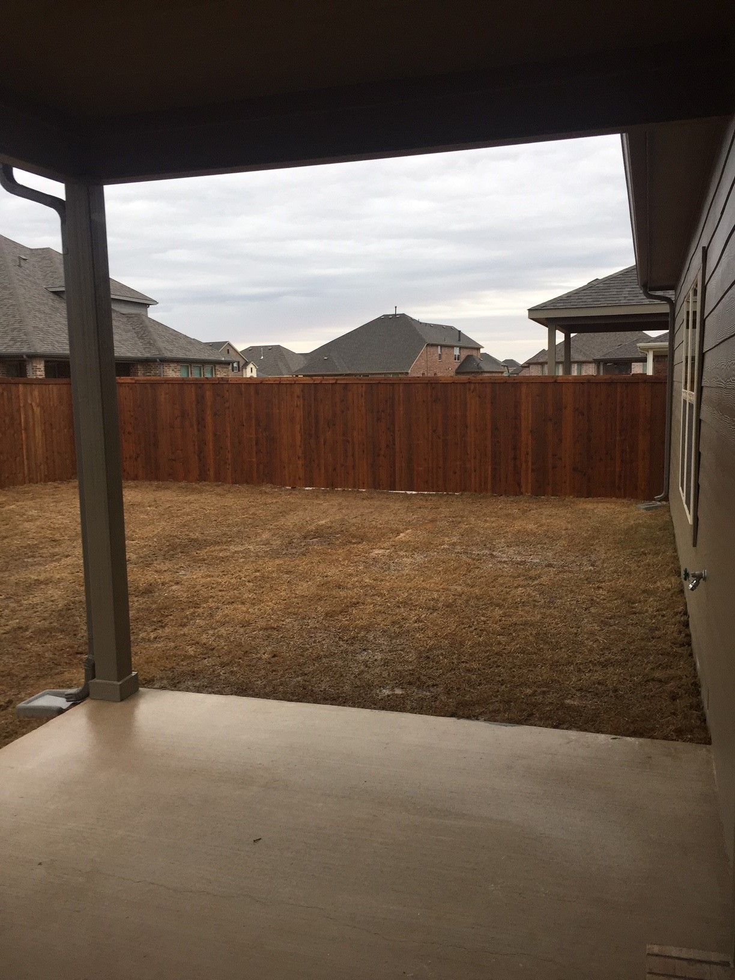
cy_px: 490
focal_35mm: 29
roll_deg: +2.8
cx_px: 368
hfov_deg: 48.2
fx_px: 821
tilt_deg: -6.1
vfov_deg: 61.7
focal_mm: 4.15
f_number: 2.2
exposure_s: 1/60
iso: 40
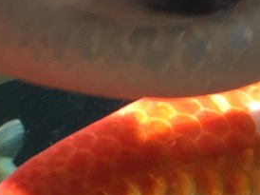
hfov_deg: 18.0
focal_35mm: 106
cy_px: 245
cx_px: 280
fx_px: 795
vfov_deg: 13.5
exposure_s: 1/24
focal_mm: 4.15
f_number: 2.2
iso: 200
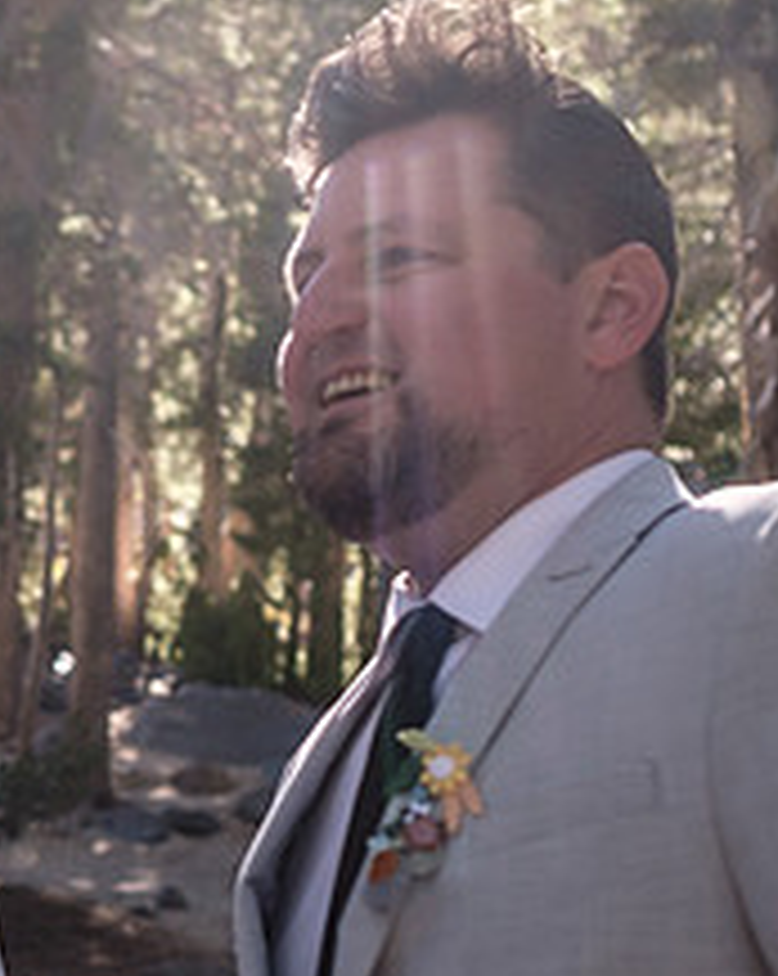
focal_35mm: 88
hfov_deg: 16.8
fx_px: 2538
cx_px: -94
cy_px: 686
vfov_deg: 21.6
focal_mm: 23
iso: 160
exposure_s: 1/480
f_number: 2.5
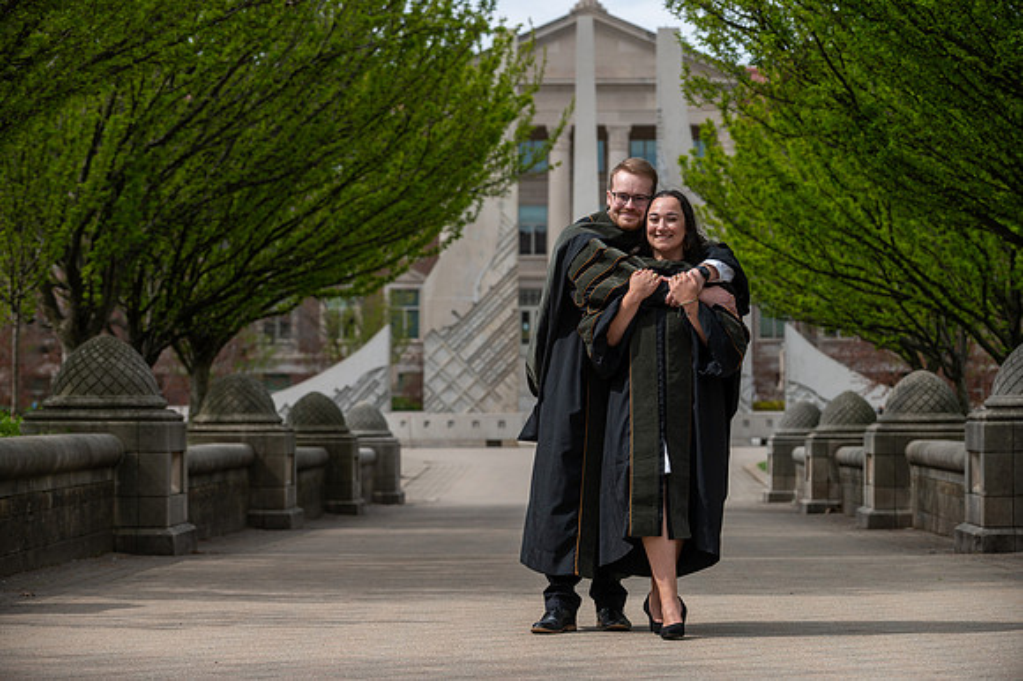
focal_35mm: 98
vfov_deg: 13.9
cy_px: 340
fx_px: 2783
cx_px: 512
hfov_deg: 20.8
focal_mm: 98
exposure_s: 1/640
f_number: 4.5
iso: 125
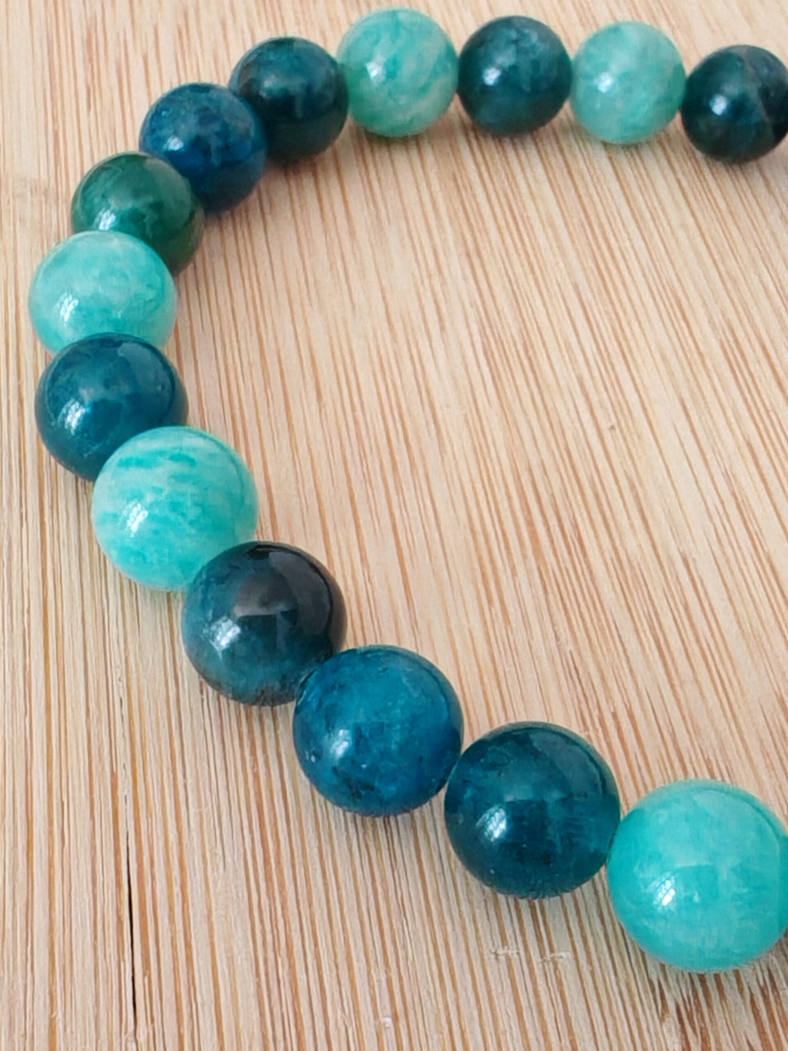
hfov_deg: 27.5
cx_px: 394
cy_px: 526
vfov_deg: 36.2
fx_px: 1609
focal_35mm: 53
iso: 400
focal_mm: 1.96
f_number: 2.2
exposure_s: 1/50
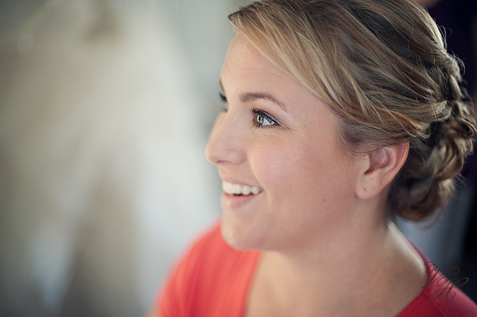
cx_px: 238
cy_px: 158
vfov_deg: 27.0
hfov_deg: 39.6
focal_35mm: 50
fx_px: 662
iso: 400
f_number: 1.4
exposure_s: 1/320
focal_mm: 50
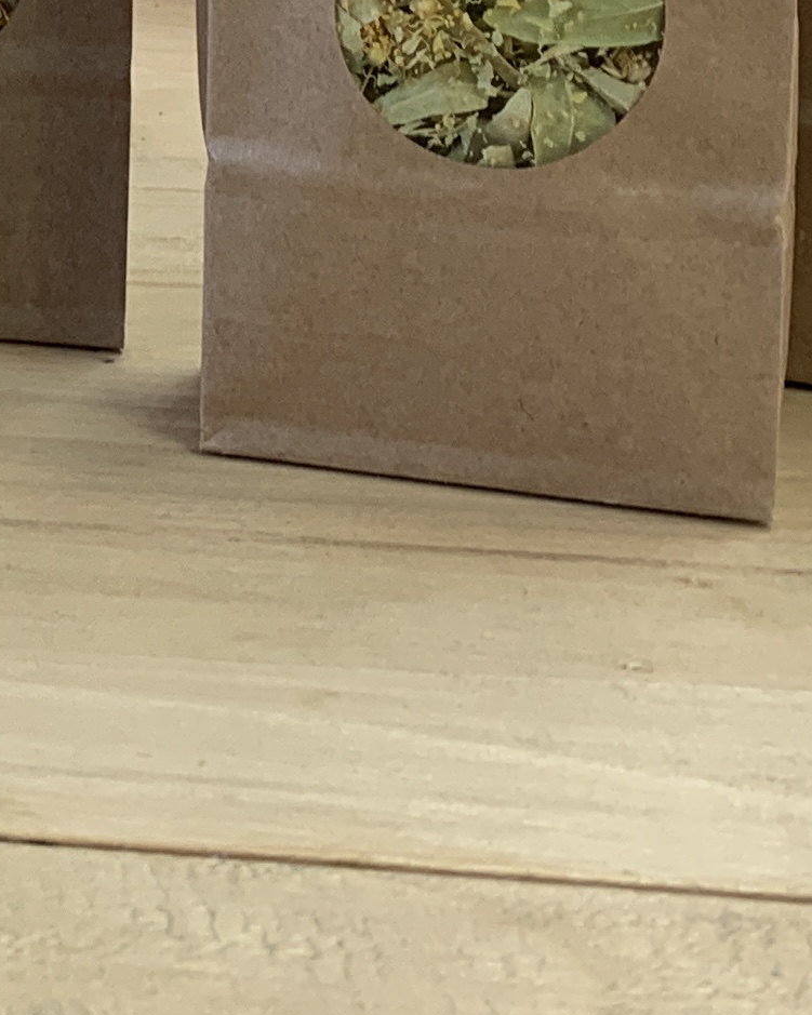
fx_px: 3275
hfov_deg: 12.8
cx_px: -649
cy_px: -409
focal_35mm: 109
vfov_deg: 16.4
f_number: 1.8
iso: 50
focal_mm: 4.25
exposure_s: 1/50
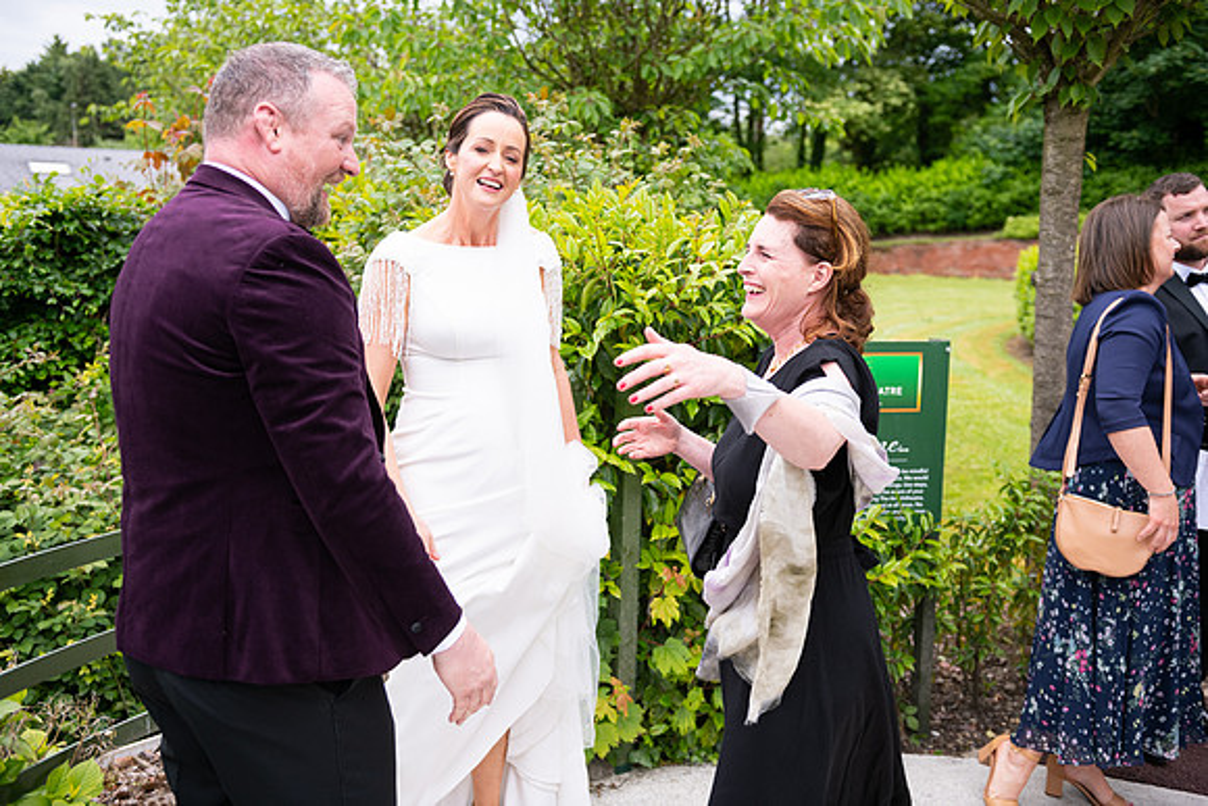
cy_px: 403
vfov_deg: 37.9
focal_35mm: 35
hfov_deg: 54.4
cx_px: 604
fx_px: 1175
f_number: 3.5
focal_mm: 35
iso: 250
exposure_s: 1/1250
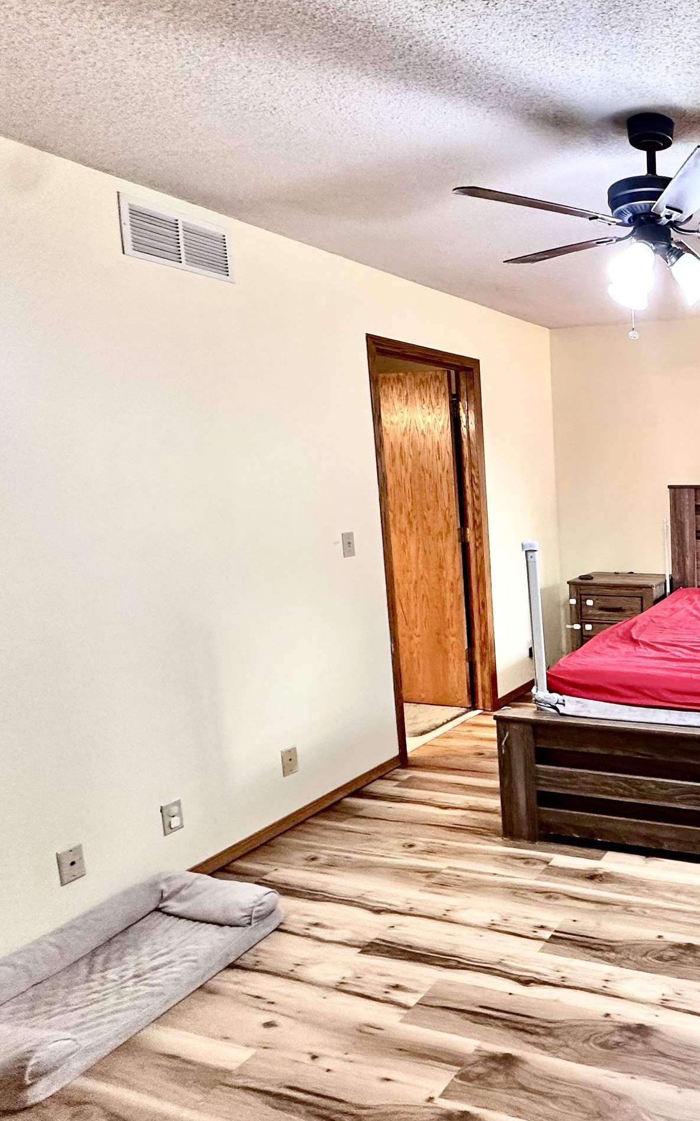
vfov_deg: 74.8
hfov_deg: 42.8
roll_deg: +0.5
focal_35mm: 24
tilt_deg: -7.5
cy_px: 569
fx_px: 733
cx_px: 722
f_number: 2.2
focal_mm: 2.22
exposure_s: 1/83
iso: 320
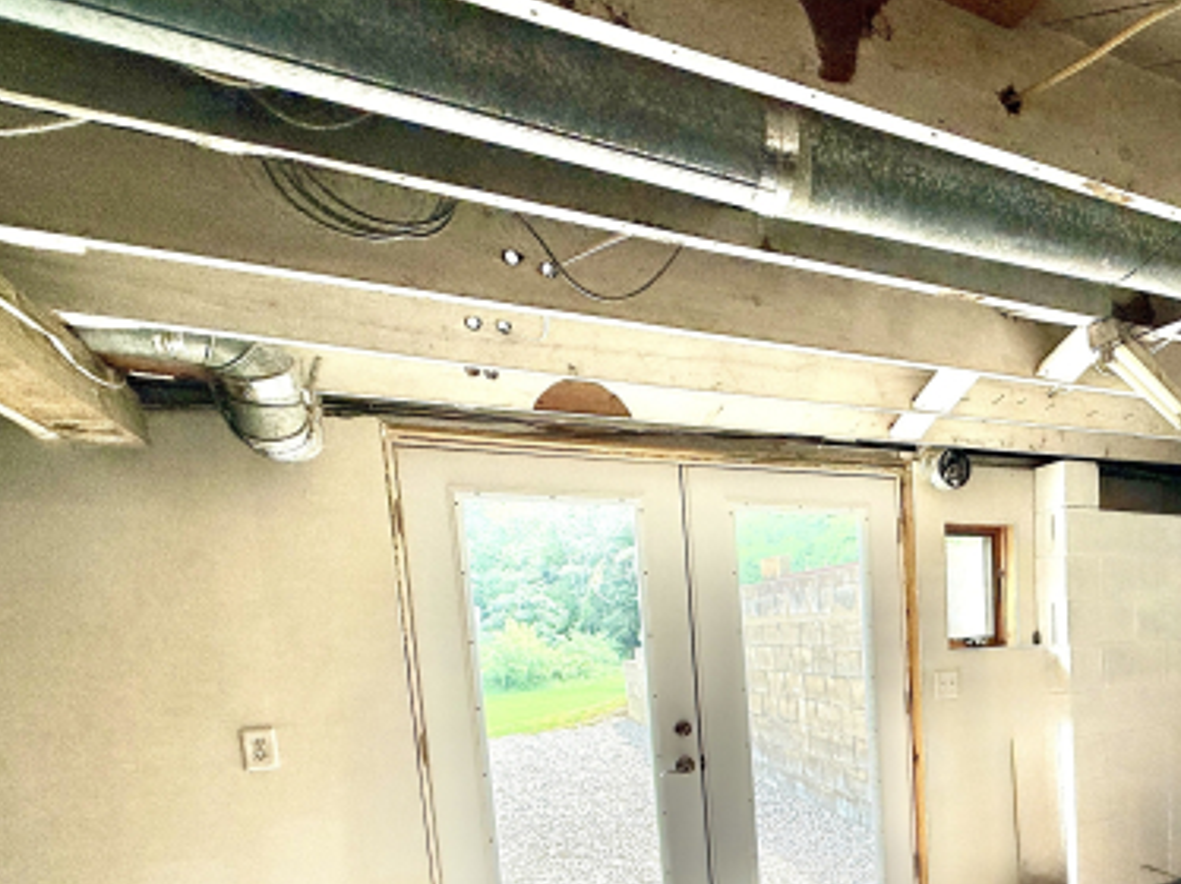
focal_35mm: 25
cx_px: 971
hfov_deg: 62.6
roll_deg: +2.0
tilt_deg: -6.1
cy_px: 714
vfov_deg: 51.3
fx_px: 852
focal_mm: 2.22
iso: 50
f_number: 2.2
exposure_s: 1/433
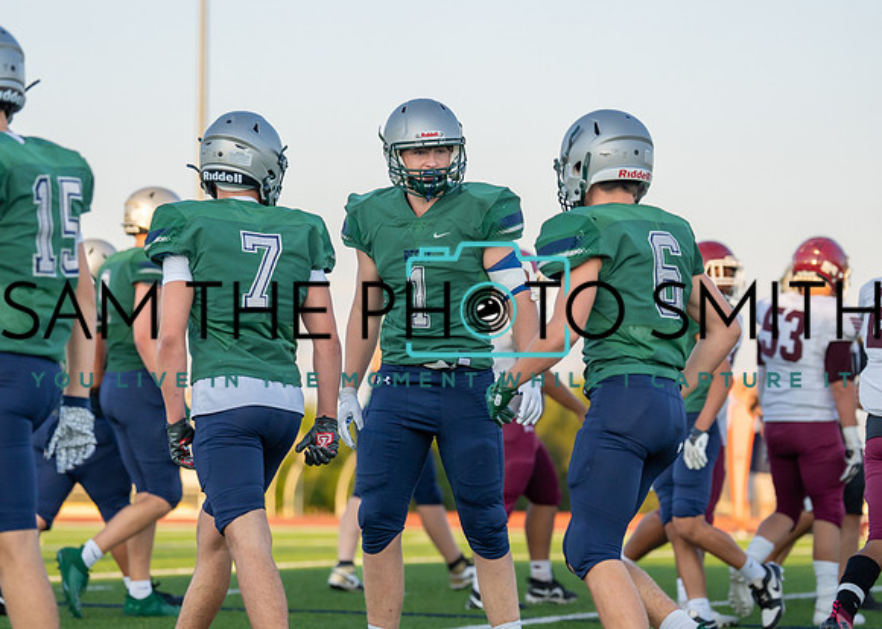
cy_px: 347
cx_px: 405
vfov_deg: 9.4
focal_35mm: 152
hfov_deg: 13.2
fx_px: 3815
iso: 250
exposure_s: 1/1600
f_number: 2.8
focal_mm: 120
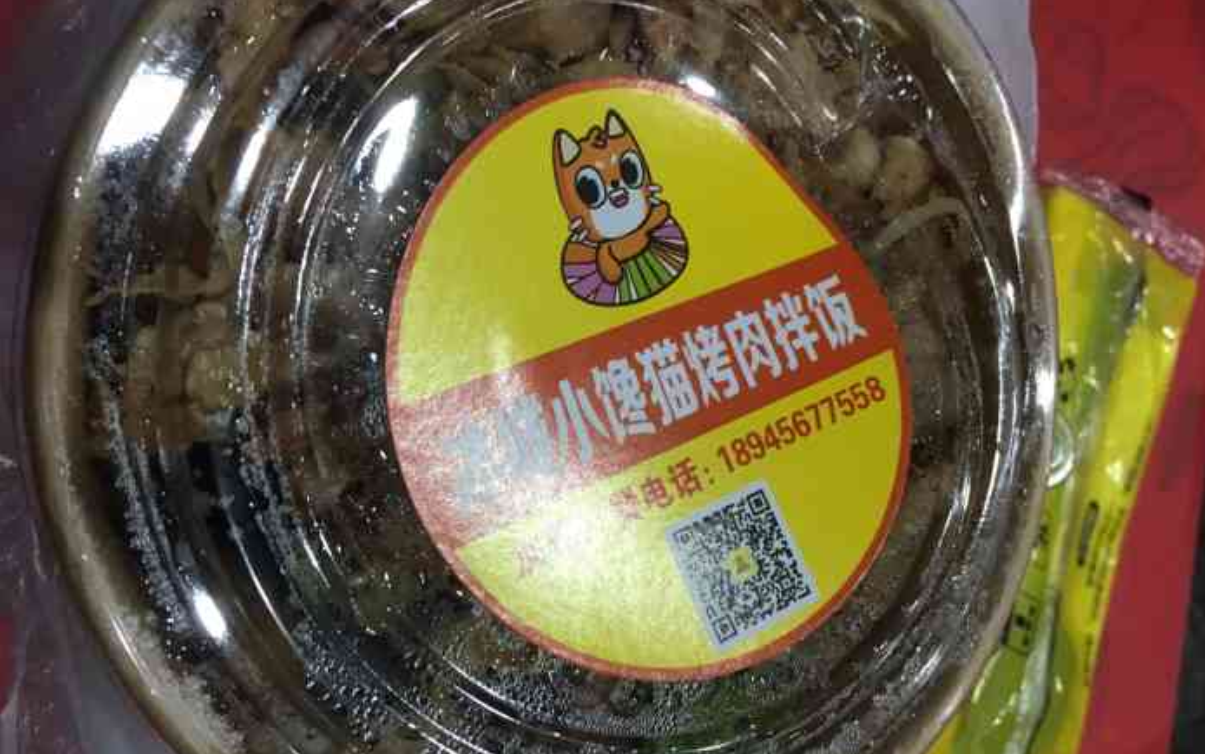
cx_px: 606
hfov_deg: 61.2
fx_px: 1018
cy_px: 420
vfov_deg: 40.6
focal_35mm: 31
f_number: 2.2
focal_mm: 4.15
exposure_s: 1/17
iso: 100
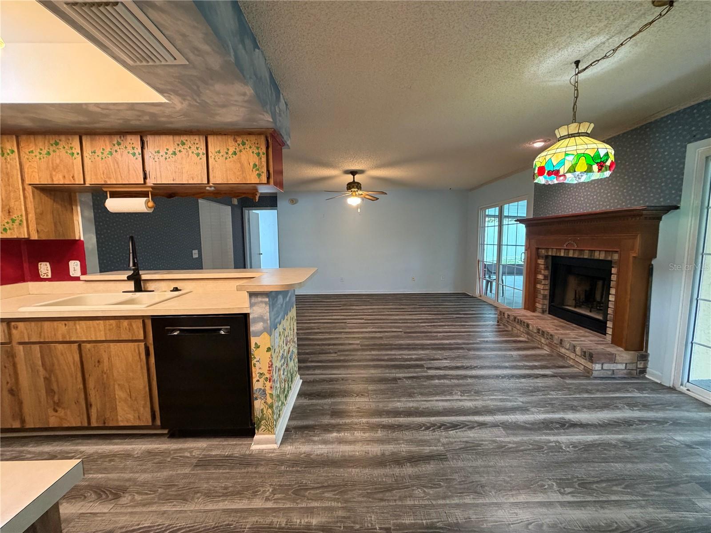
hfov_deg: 102.1
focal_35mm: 14
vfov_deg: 85.7
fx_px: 288
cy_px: 266
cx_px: 356
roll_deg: +0.3
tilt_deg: -6.3
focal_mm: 2.22
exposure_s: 1/60
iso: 400
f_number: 2.2
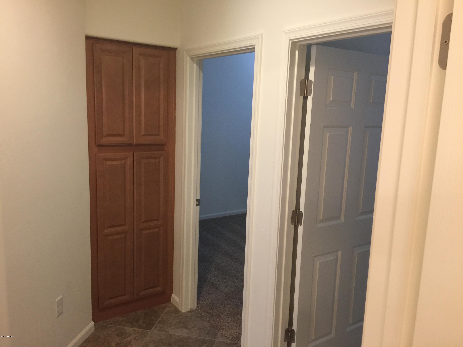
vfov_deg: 48.2
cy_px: 174
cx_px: 232
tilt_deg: -10.2
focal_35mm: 29
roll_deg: -2.1
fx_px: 388
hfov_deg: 61.7
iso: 80
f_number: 2.2
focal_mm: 4.15
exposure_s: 1/15
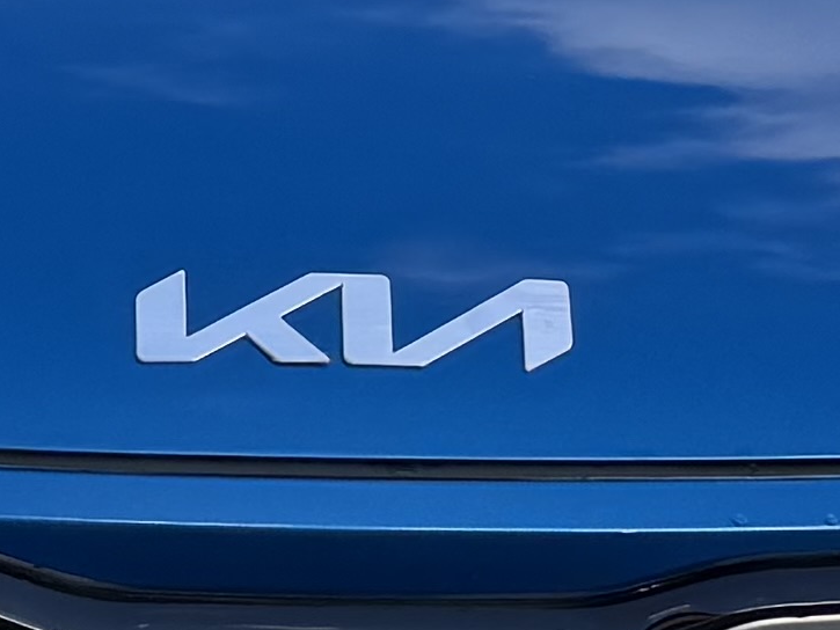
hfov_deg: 10.4
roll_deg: -0.3
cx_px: 191
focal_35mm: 189
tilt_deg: -16.7
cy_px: -13
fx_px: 4587
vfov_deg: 7.8
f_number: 1.78
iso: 80
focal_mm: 6.76
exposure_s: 1/1585
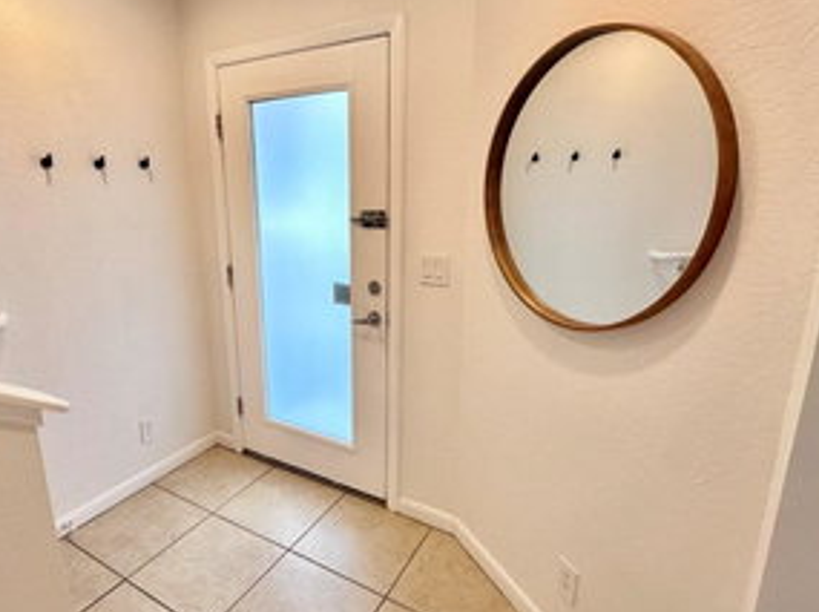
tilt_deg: -14.3
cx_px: 338
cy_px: 299
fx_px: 496
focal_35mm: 21
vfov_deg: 63.3
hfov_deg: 78.4
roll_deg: +1.1
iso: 125
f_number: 2.2
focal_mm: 2.22
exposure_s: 1/120
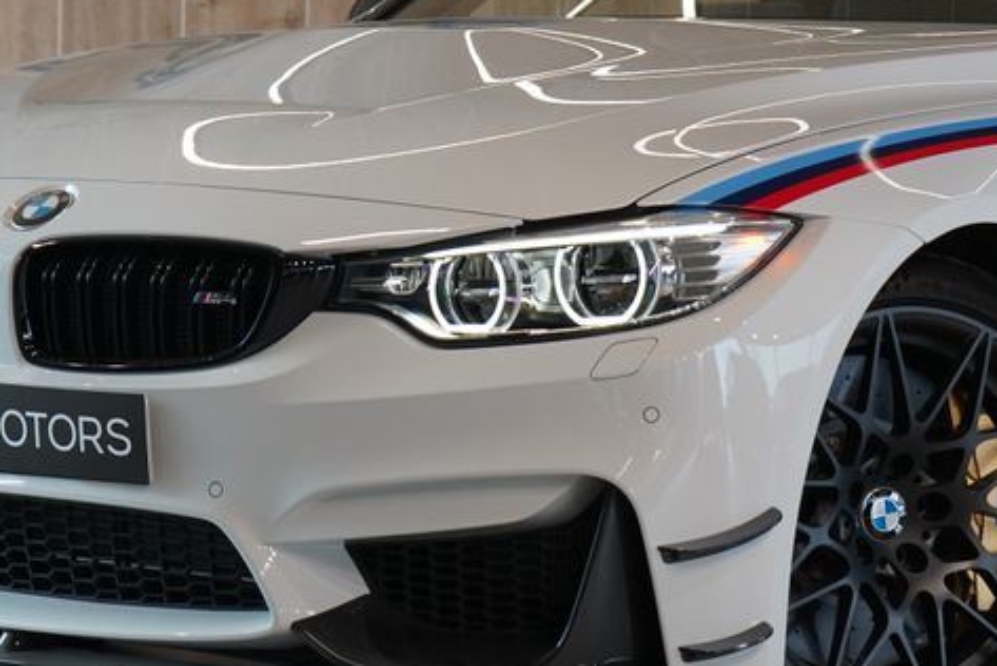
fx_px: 3658
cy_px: 220
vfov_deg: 10.4
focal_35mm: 132
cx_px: 521
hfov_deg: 15.5
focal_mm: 61
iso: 1000
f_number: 5.6
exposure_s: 1/160
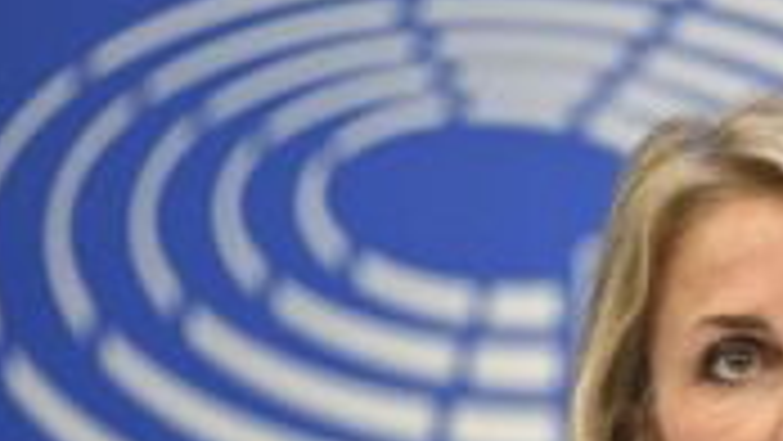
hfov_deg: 4.0
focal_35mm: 543
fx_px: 11277
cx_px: 979
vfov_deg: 2.2
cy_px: 630
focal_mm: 200
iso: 400
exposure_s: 1/100
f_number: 2.8
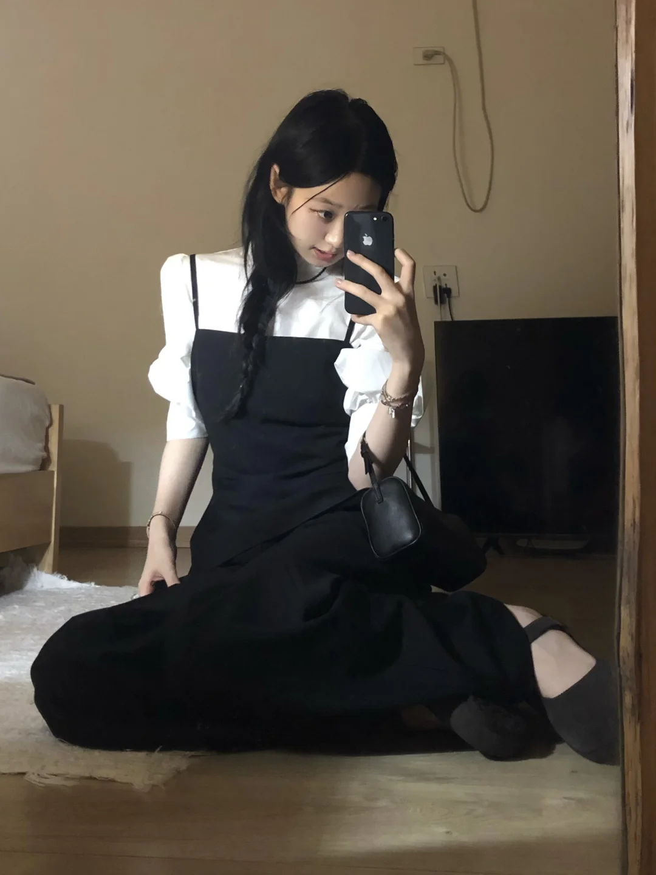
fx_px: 707
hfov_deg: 49.7
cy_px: 438
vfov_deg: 63.4
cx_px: 328
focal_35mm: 28
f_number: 1.8
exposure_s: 1/4
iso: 125
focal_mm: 3.99
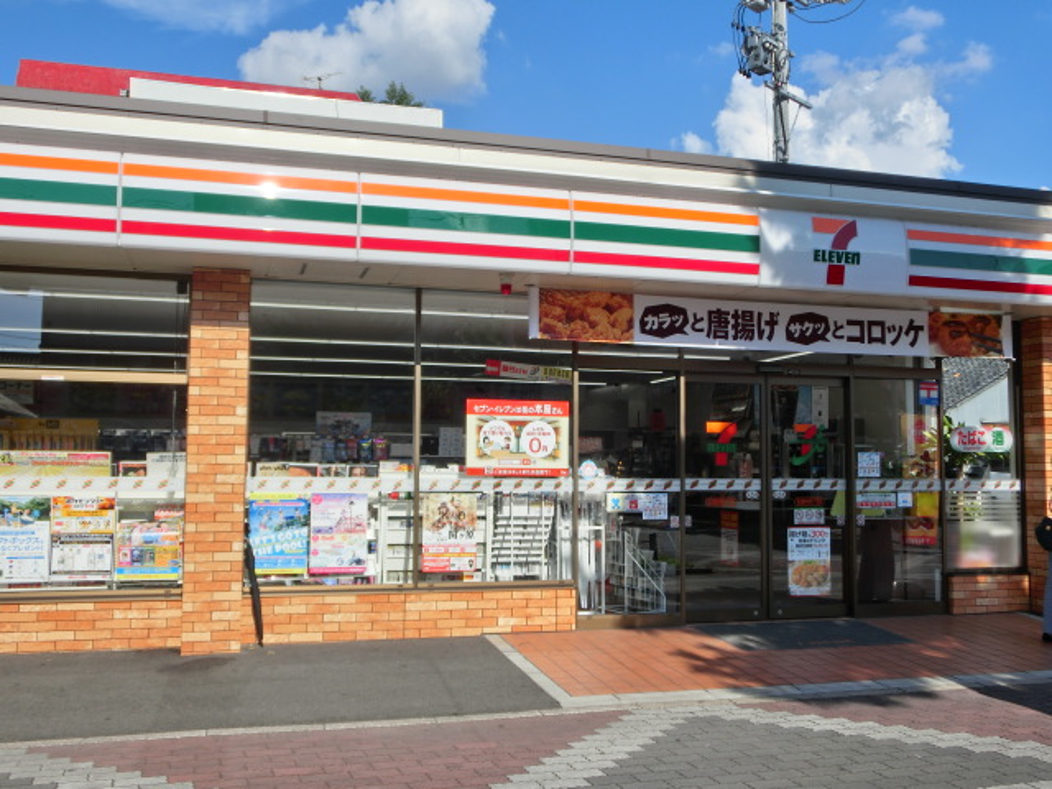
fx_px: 1003
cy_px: 394
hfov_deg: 55.4
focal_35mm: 33
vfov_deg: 42.9
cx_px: 526
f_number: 3.7
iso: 80
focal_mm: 5.93
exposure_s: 1/800
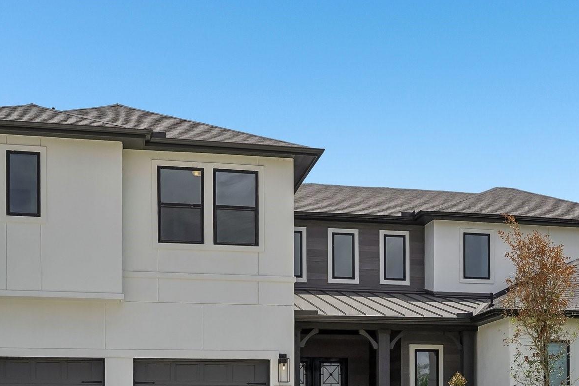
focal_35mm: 56
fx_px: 901
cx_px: 346
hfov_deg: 35.5
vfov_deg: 23.6
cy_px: 337
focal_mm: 32
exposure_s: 1/2000
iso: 500
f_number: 8
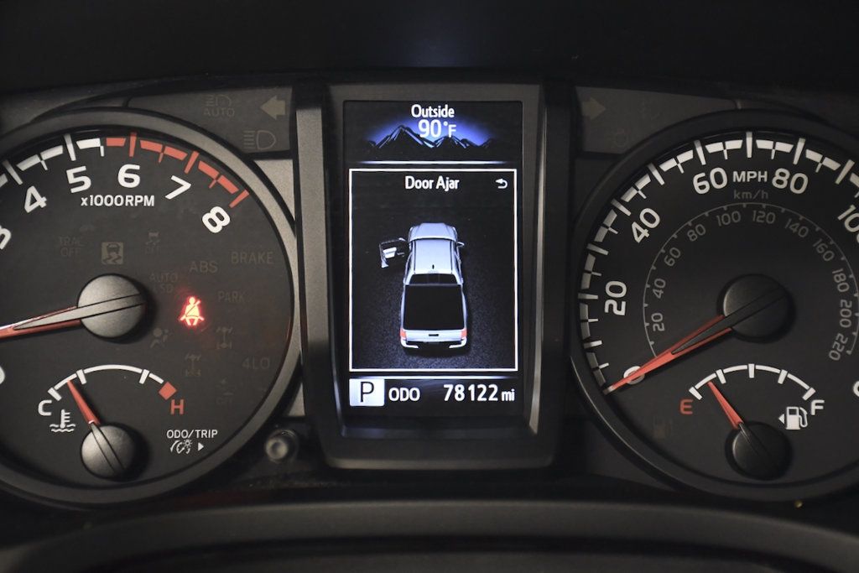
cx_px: 430
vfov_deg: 16.3
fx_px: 2004
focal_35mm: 84
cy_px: 286
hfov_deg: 24.2
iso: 2500
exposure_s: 1/100
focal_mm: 56
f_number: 4.8
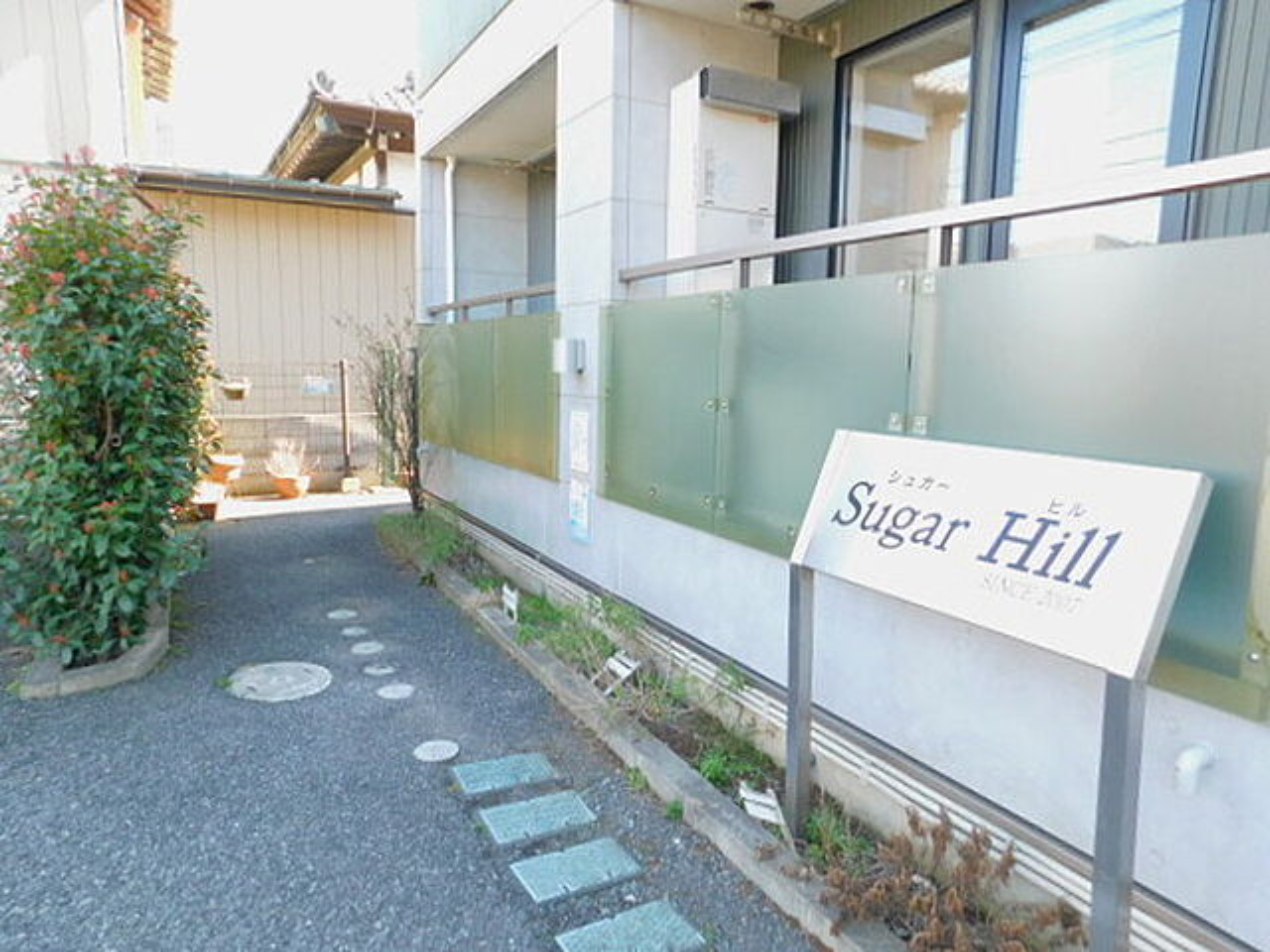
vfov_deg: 58.9
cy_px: 476
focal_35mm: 23
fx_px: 844
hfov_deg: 73.9
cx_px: 635
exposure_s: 1/80
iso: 125
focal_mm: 4
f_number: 3
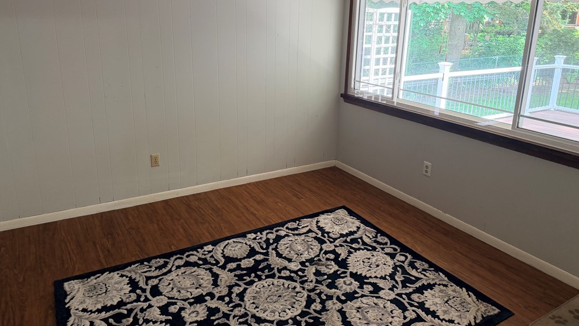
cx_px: 294
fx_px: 415
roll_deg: -1.7
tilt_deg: -14.6
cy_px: 127
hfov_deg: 69.9
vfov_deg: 42.6
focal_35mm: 27
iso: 200
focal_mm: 6.76
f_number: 1.78
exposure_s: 1/120
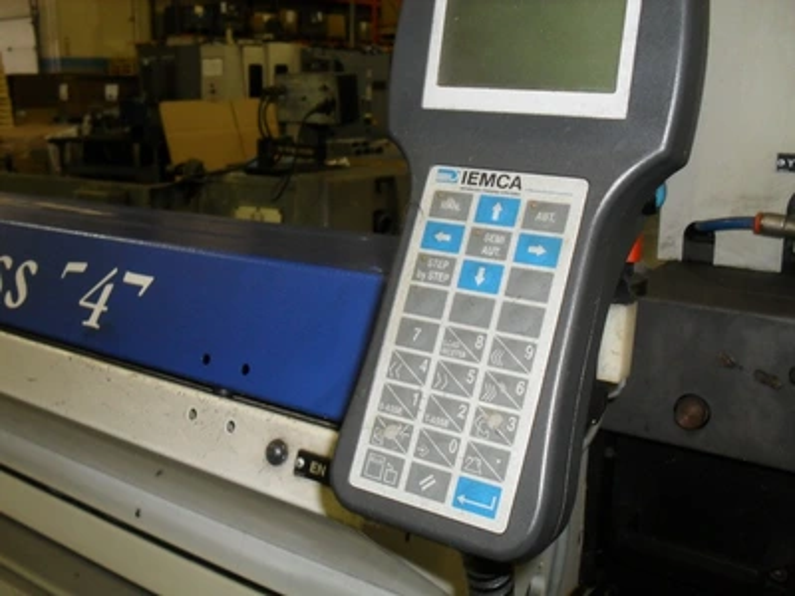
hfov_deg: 52.6
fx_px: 804
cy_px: 298
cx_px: 398
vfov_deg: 40.7
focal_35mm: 35
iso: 200
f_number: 3.2
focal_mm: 6.3
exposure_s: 1/45
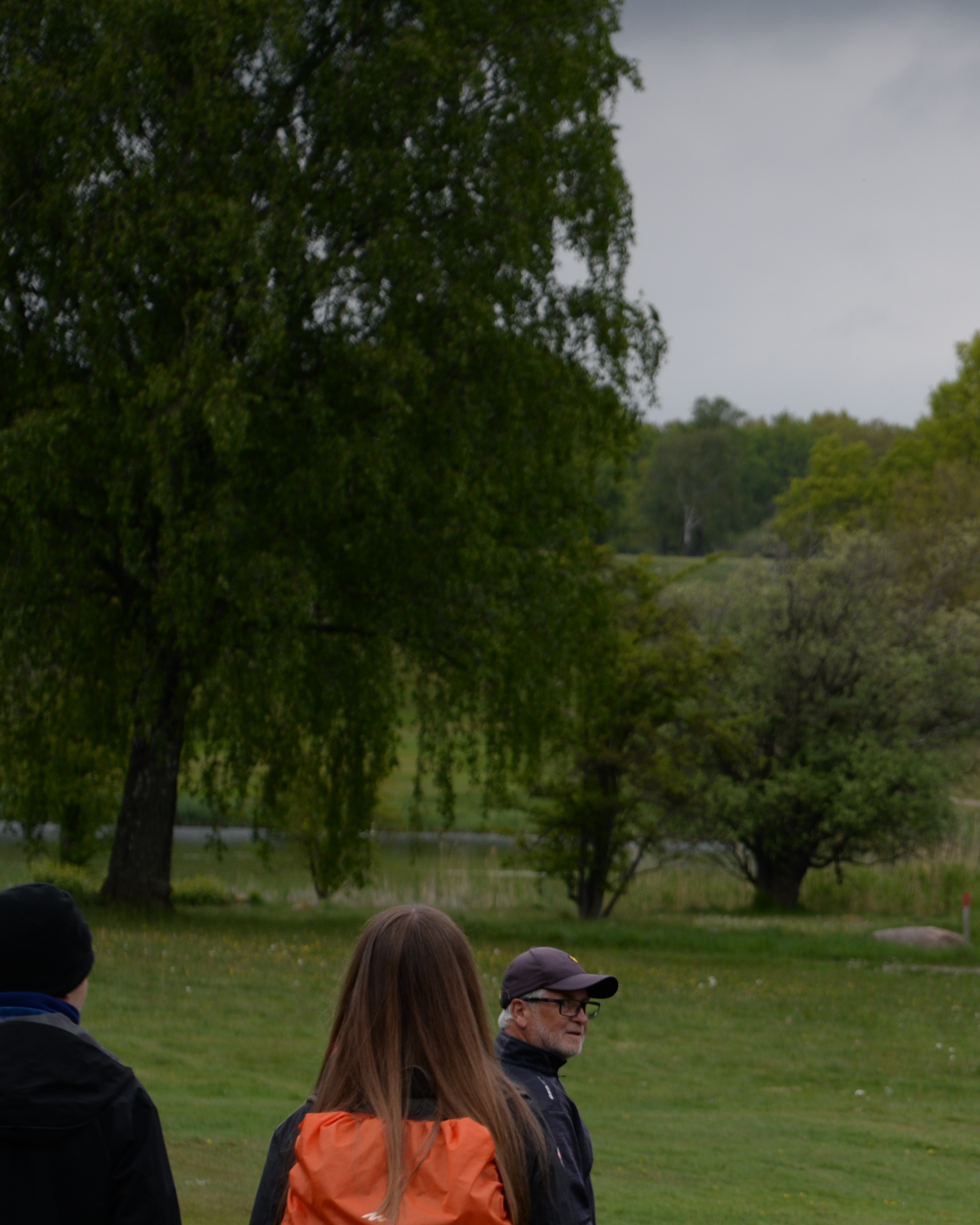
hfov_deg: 8.5
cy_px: 916
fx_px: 6526
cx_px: 1142
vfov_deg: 10.7
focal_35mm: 180
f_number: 5.6
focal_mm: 72
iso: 160
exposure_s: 1/100
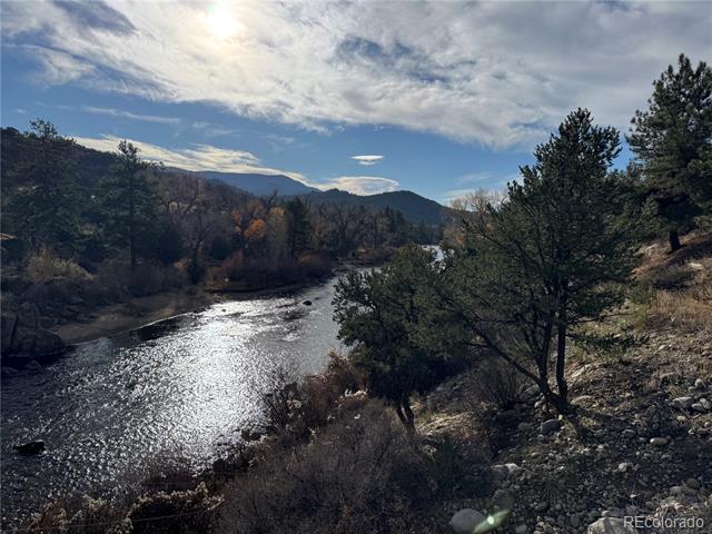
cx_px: 356
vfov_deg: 56.8
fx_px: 494
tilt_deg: -6.4
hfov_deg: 71.6
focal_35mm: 24
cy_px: 267
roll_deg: -2.0
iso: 64
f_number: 1.78
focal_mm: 6.76
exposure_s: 1/12346
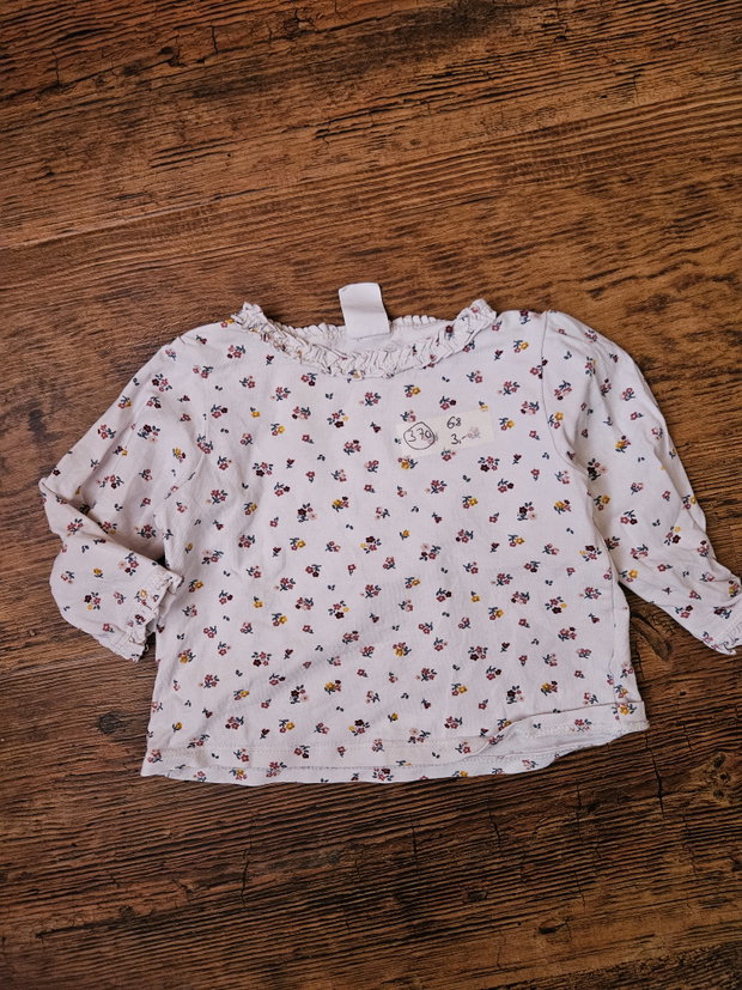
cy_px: 495
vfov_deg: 73.9
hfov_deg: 58.9
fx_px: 658
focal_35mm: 23
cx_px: 371
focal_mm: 5.4
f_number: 1.8
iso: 800
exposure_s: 1/100
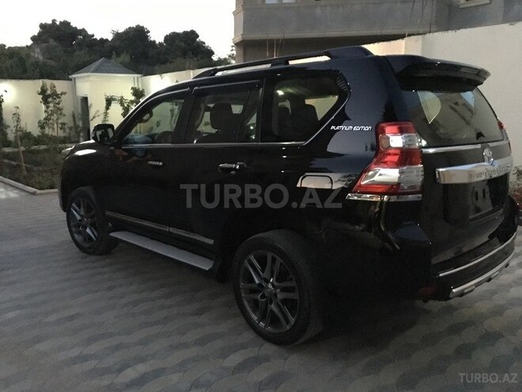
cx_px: 261
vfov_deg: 48.2
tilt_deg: -8.8
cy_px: 196
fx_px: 437
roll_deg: -0.5
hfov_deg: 61.7
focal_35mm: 29
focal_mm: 4.15
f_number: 2.2
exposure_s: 1/17
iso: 2000
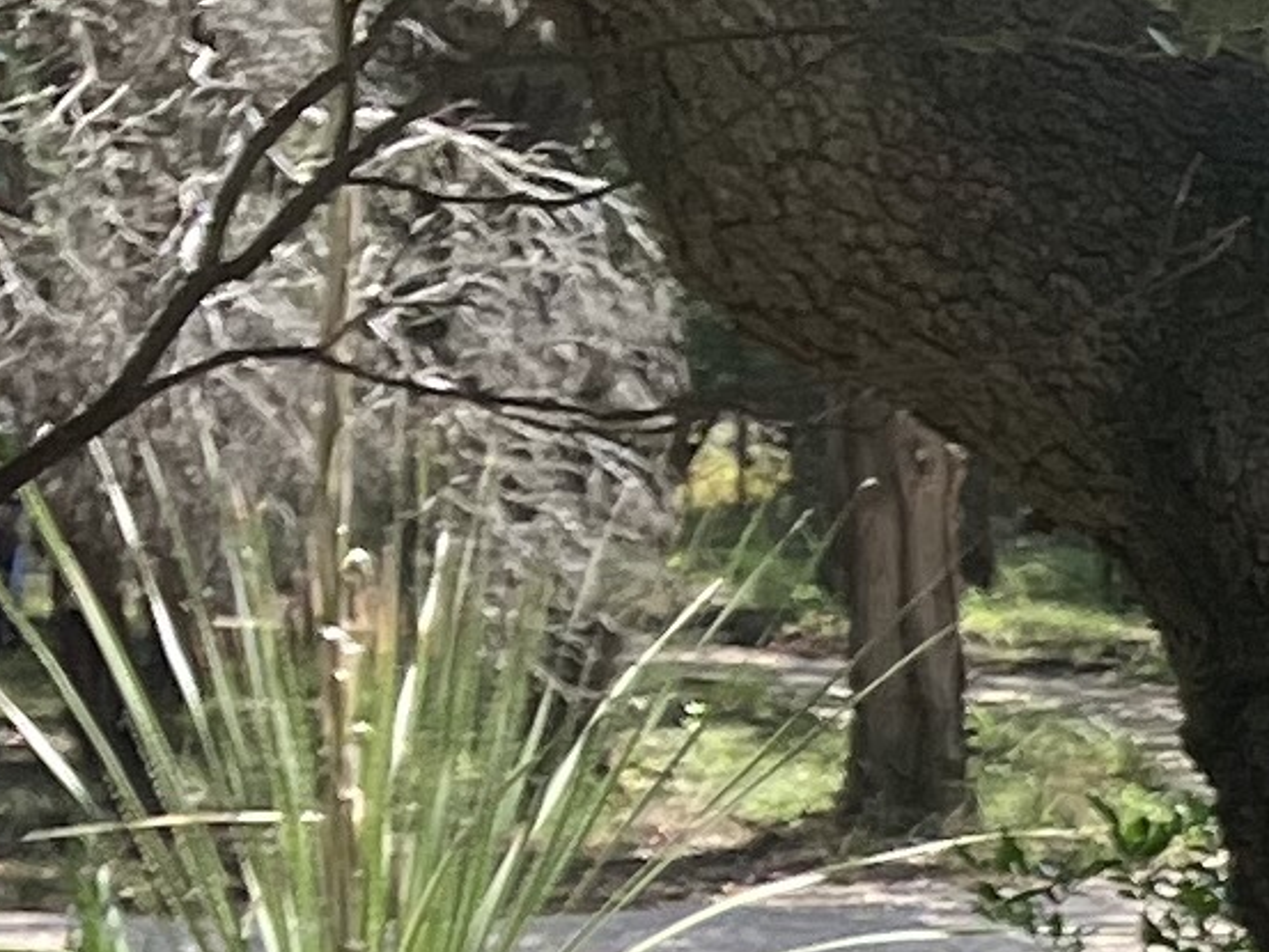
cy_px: 2677
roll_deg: -5.6
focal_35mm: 204
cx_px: 3052
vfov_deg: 6.7
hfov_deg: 8.8
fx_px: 7480
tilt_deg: -14.2
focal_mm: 3.99
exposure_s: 1/694
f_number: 1.8
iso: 32
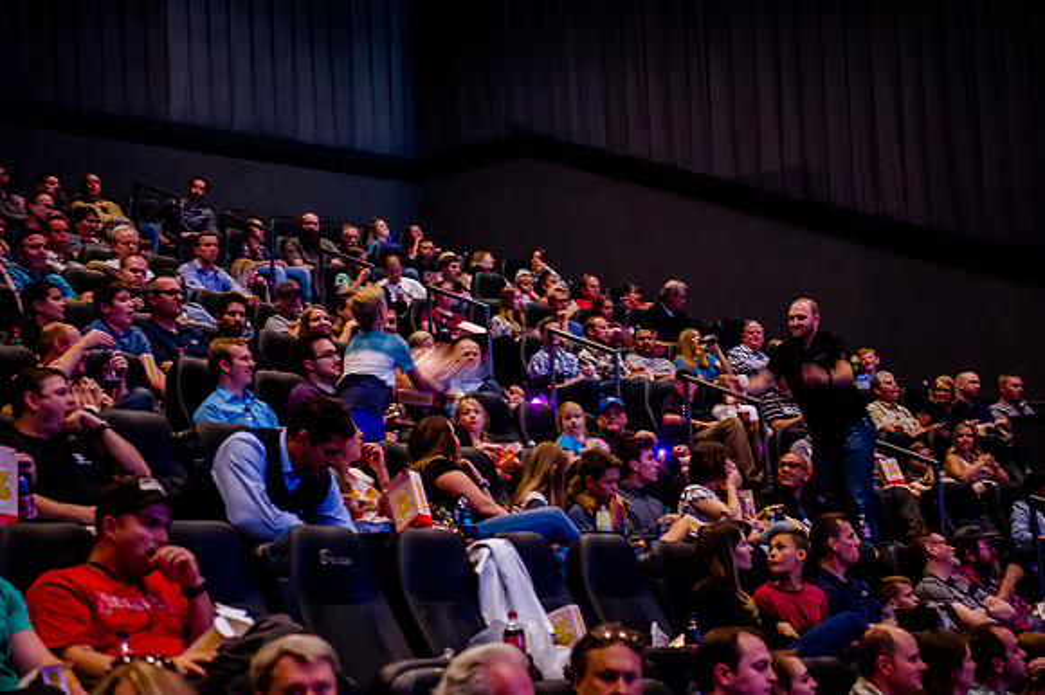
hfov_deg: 28.9
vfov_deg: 19.4
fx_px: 2031
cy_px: 348
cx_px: 522
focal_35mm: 70
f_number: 2.8
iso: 4000
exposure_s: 1/25
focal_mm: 70
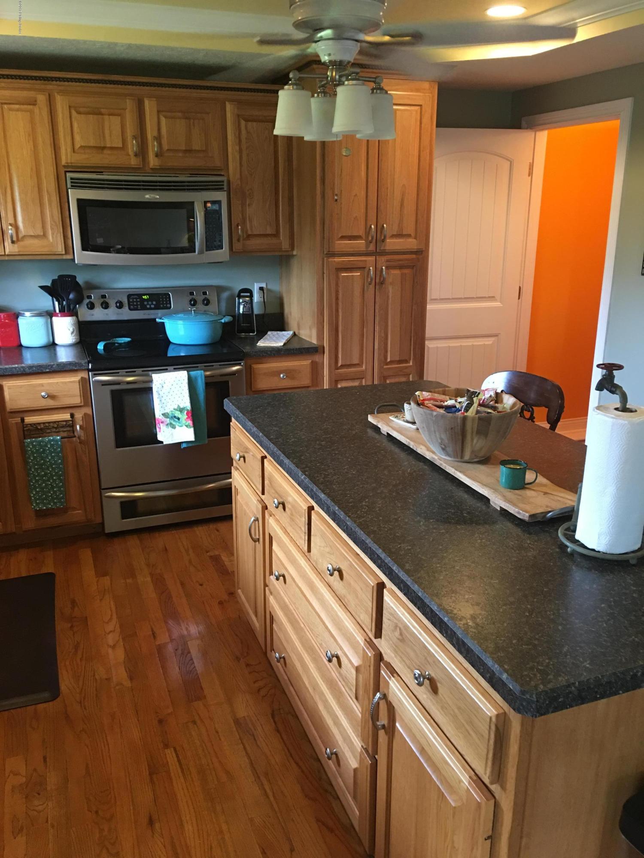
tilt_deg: -15.2
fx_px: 719
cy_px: 429
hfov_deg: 48.2
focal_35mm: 29
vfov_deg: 61.7
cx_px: 322
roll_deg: +0.7
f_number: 2.2
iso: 80
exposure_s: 1/10
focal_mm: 4.15
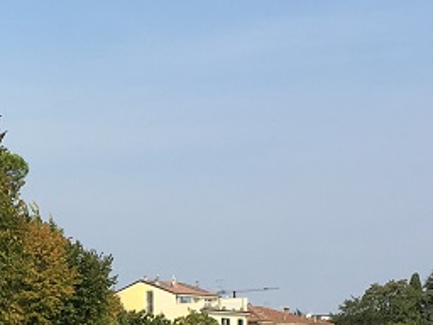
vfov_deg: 12.4
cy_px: 413
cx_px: -46
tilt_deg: -0.8
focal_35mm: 116
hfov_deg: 16.5
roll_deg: +0.1
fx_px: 1451
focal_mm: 4.15
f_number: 2.2
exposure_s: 1/1083
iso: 25
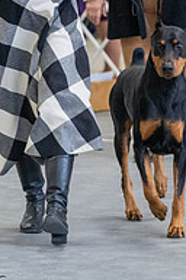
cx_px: 150
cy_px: -20
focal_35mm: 467
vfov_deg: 4.4
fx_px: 3632
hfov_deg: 2.9
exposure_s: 1/320
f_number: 4
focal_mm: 200
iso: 6400
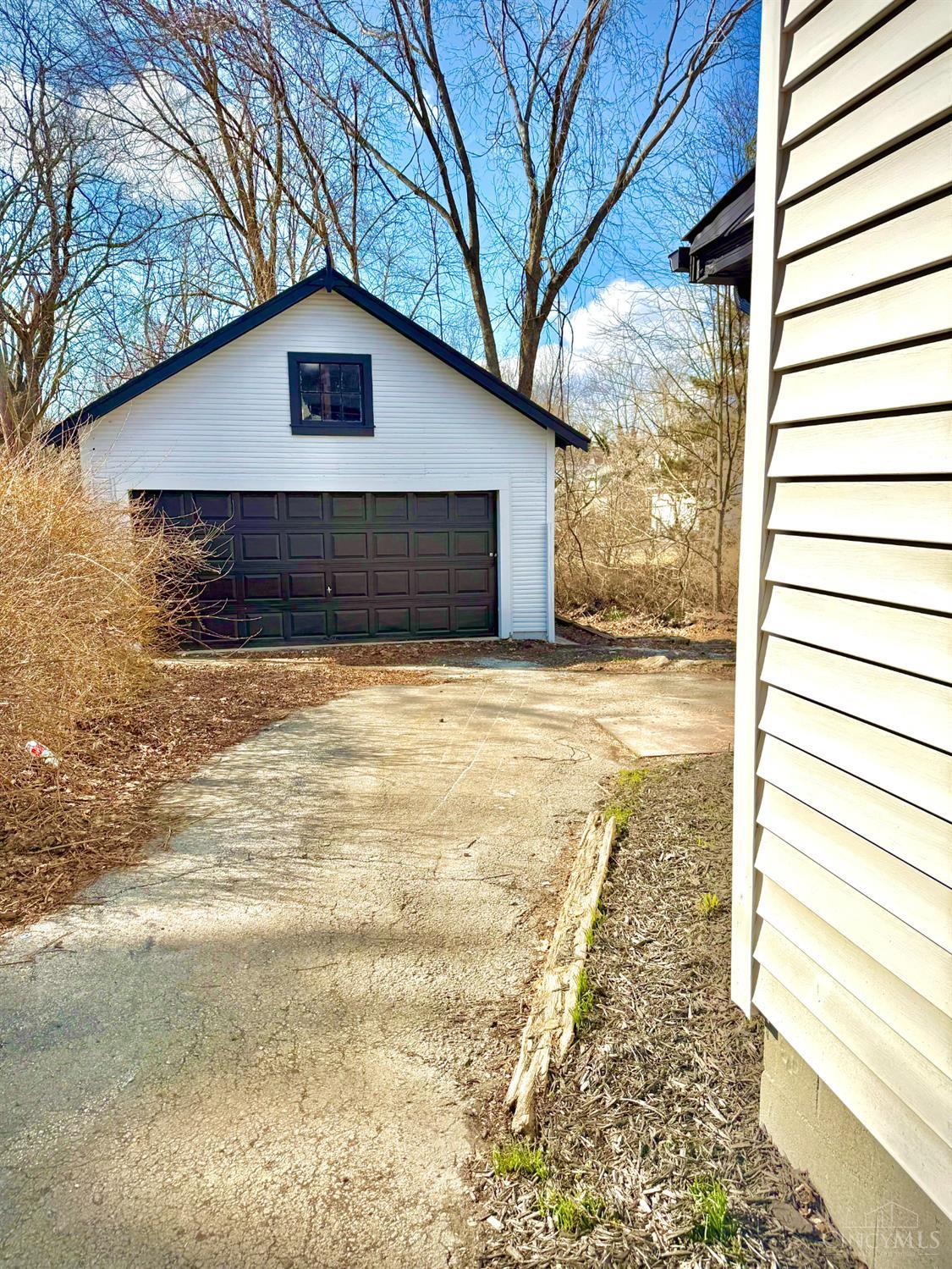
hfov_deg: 56.8
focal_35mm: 24
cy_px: 634
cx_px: 476
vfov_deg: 71.6
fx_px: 880
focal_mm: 6.76
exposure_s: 1/4405
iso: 80
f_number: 1.78
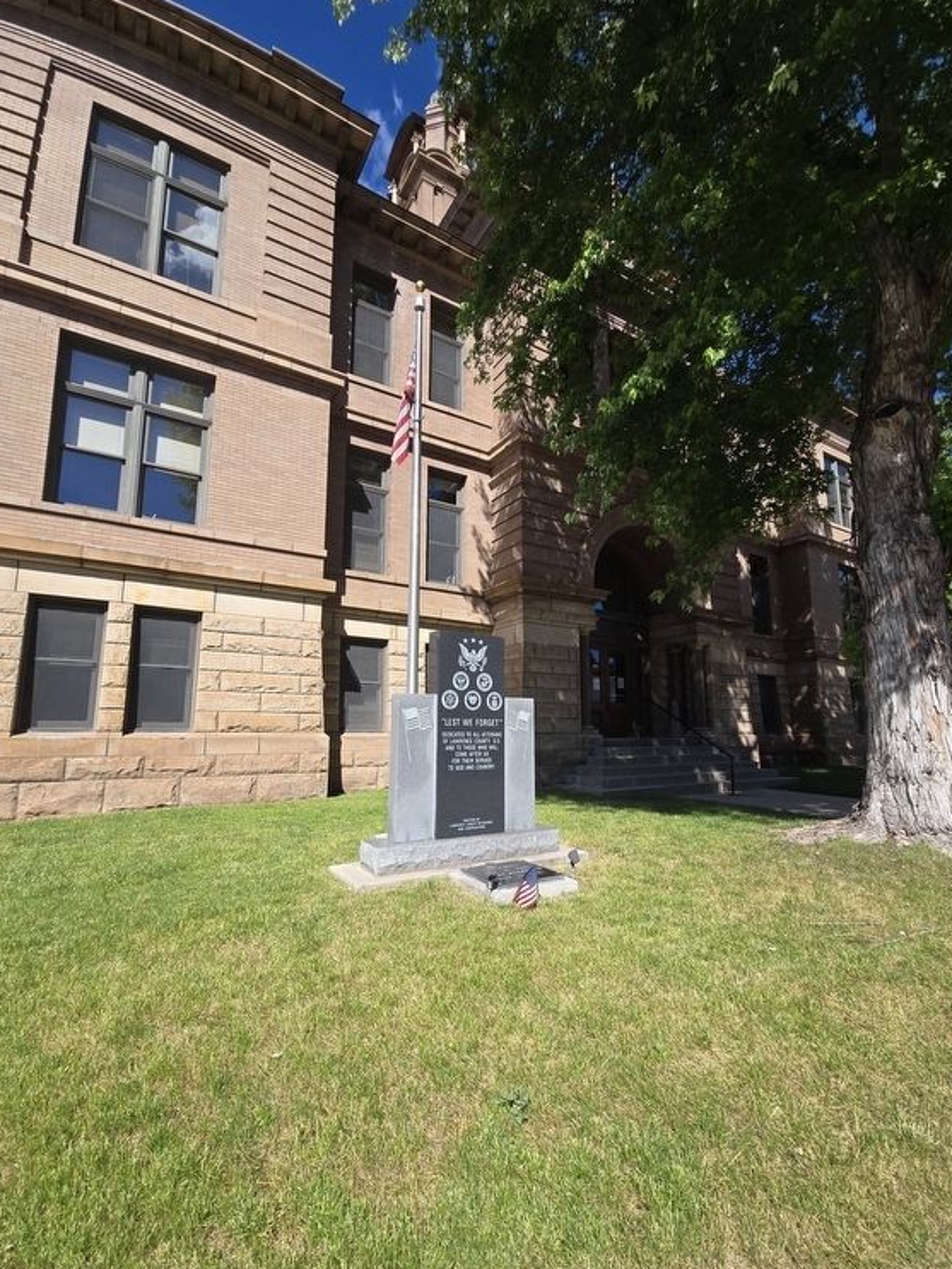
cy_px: 649
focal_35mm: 14
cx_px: 467
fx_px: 514
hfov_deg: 85.6
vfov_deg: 102.1
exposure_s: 1/1672
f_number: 2.2
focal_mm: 2.2
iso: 50
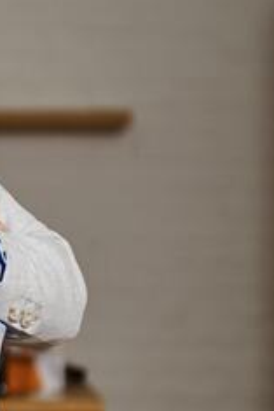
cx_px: -129
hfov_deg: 7.3
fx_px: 2109
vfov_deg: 11.1
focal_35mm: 185
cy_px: 243
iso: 100
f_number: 2.8
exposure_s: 1/160
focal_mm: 62
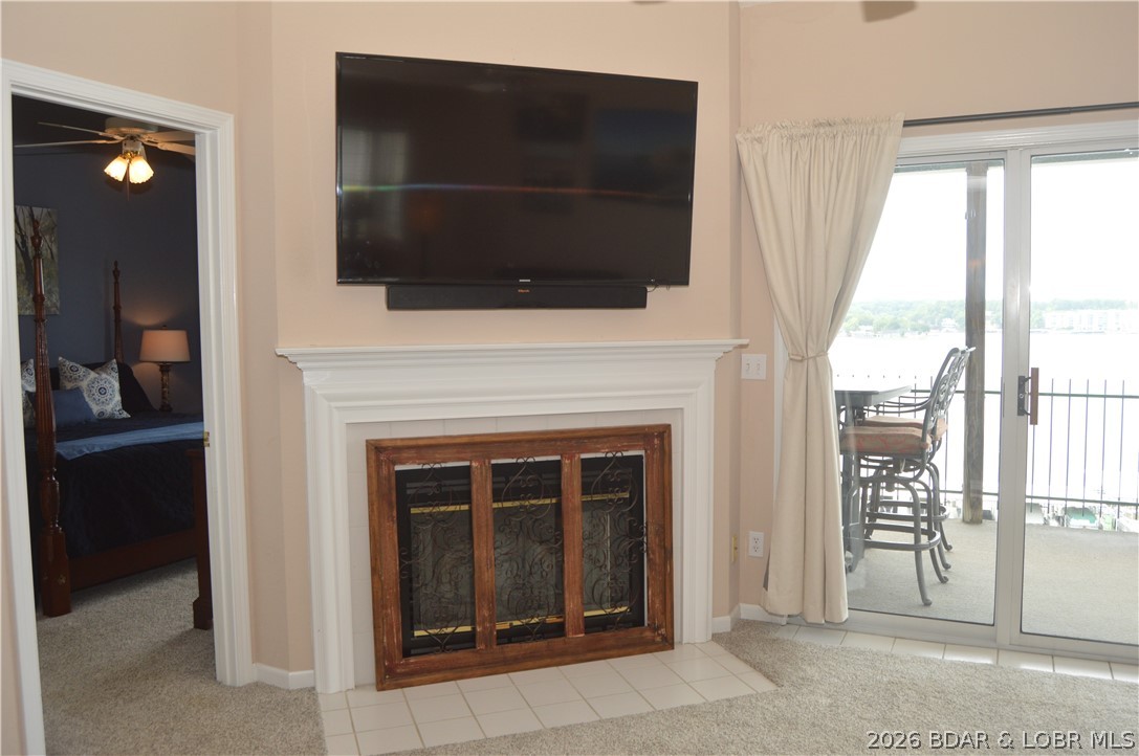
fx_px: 853
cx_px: 570
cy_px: 378
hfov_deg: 67.4
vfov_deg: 47.8
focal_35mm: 27
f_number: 5.6
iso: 360
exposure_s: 1/125
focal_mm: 18
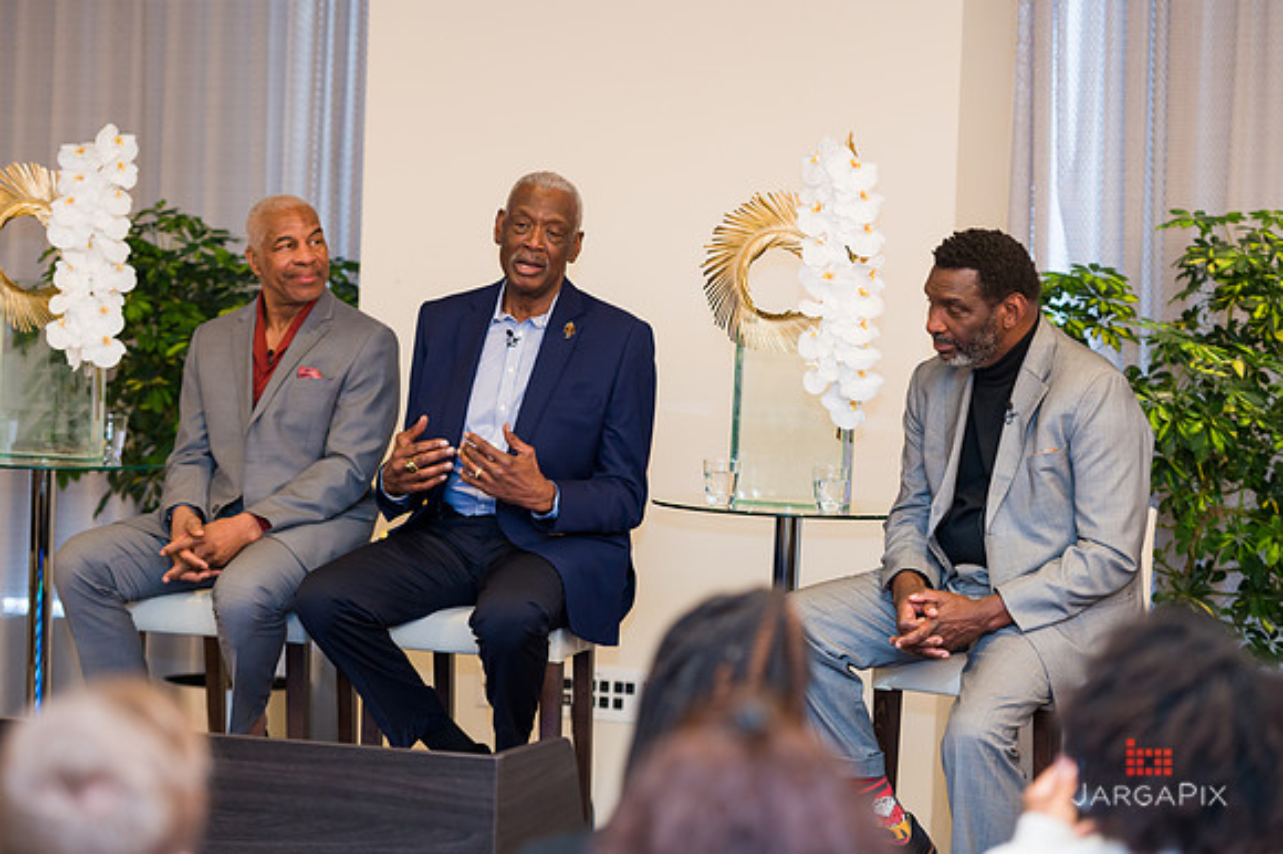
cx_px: 642
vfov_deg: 12.2
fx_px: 3989
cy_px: 427
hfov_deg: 18.3
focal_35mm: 112
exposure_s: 1/200
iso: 800
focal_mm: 112
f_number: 3.2
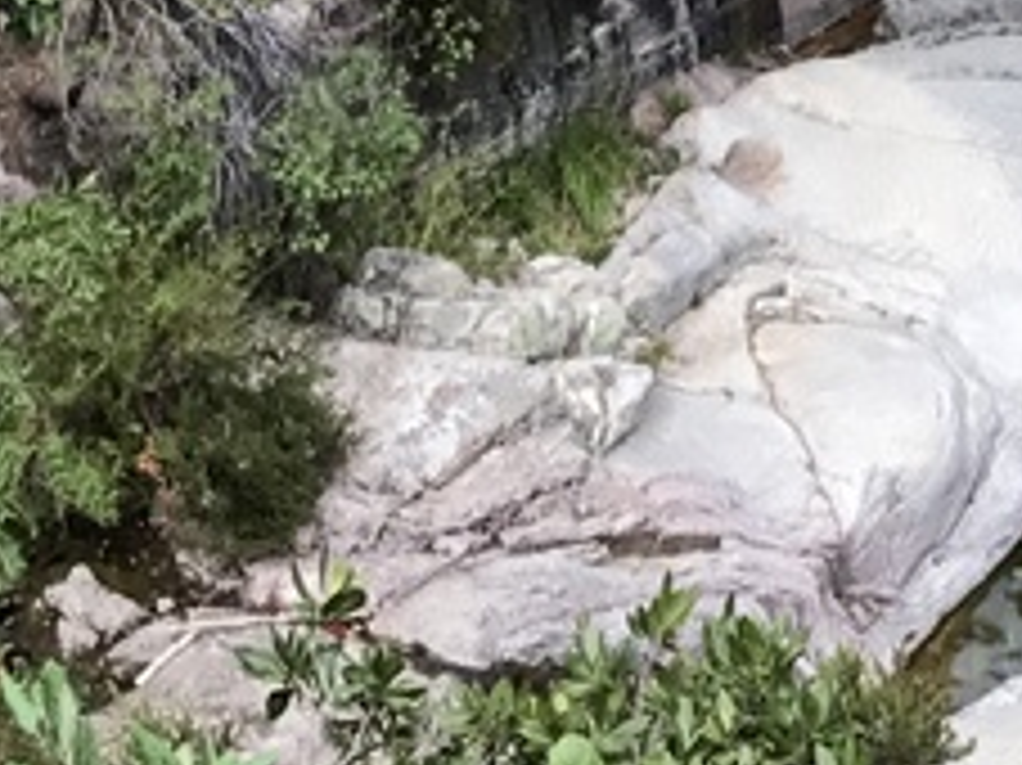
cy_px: -904
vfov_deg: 9.2
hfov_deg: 13.2
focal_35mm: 148
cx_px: 963
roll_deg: +2.5
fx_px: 4367
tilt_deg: -18.2
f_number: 1.8
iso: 20
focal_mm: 3.99
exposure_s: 1/224
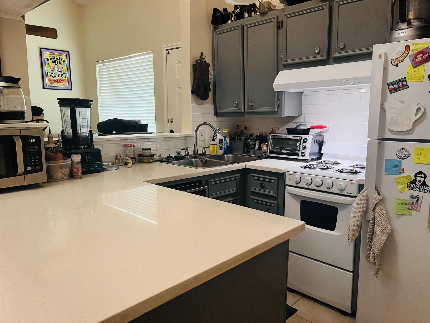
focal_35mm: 26
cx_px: 215
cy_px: 162
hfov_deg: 67.3
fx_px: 323
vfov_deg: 53.1
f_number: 1.6
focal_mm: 5.1
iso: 250
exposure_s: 1/60
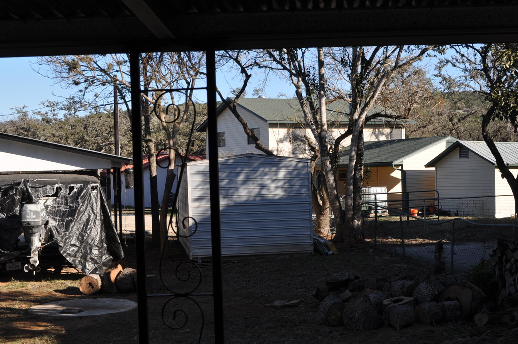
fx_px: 834
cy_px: 148
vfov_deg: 23.3
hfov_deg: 34.5
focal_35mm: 58
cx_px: 294
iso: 200
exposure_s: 1/250
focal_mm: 32
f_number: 8
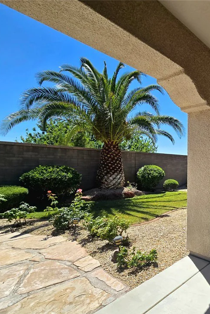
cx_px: 215
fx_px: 166
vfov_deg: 86.8
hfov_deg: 50.5
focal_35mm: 19
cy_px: 165
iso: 50
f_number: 2.2
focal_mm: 2.2
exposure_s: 1/2000
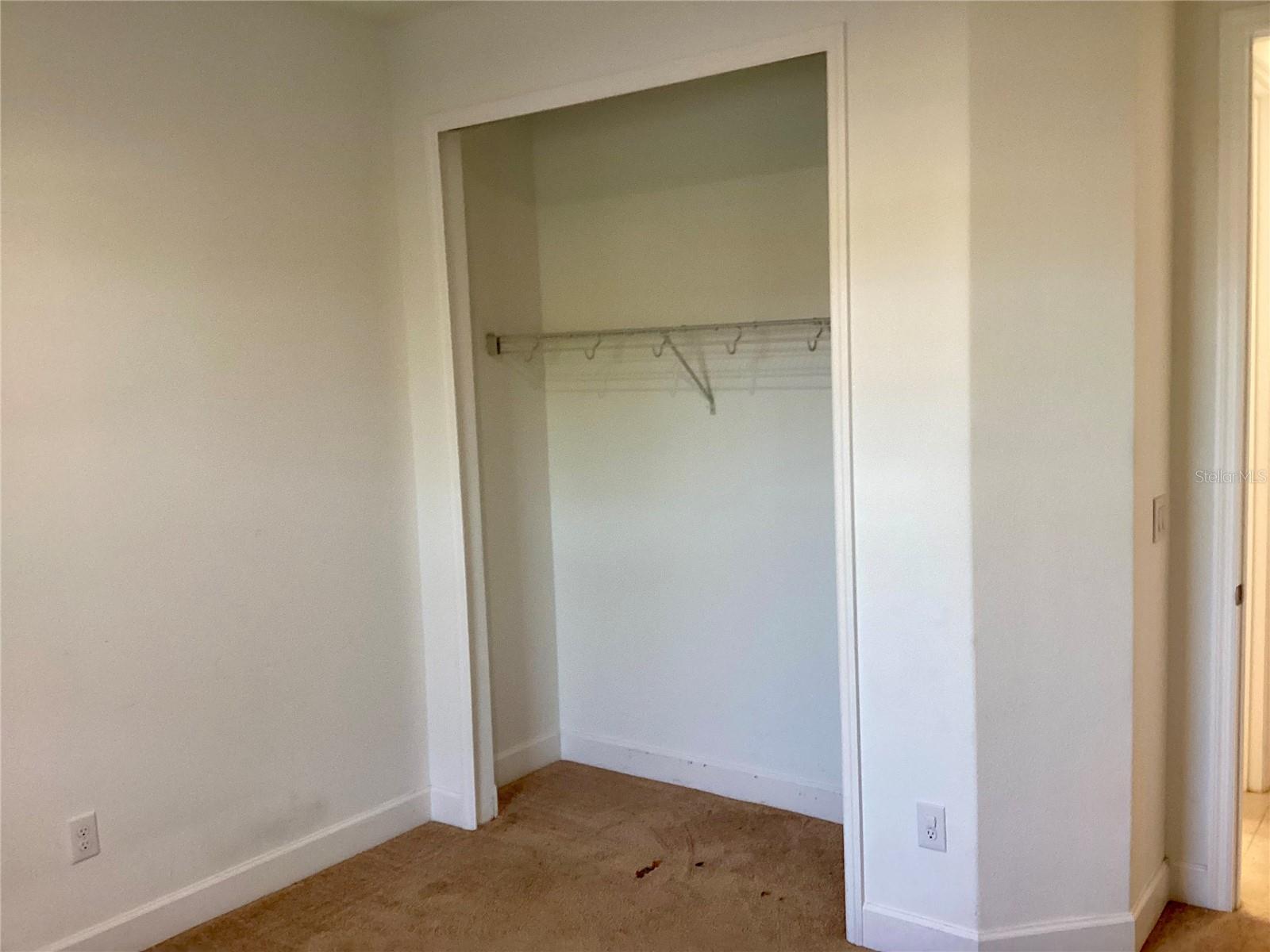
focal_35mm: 31
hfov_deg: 58.4
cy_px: 476
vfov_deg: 45.4
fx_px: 1137
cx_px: 635
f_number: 2.4
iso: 125
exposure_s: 1/60
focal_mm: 3.3
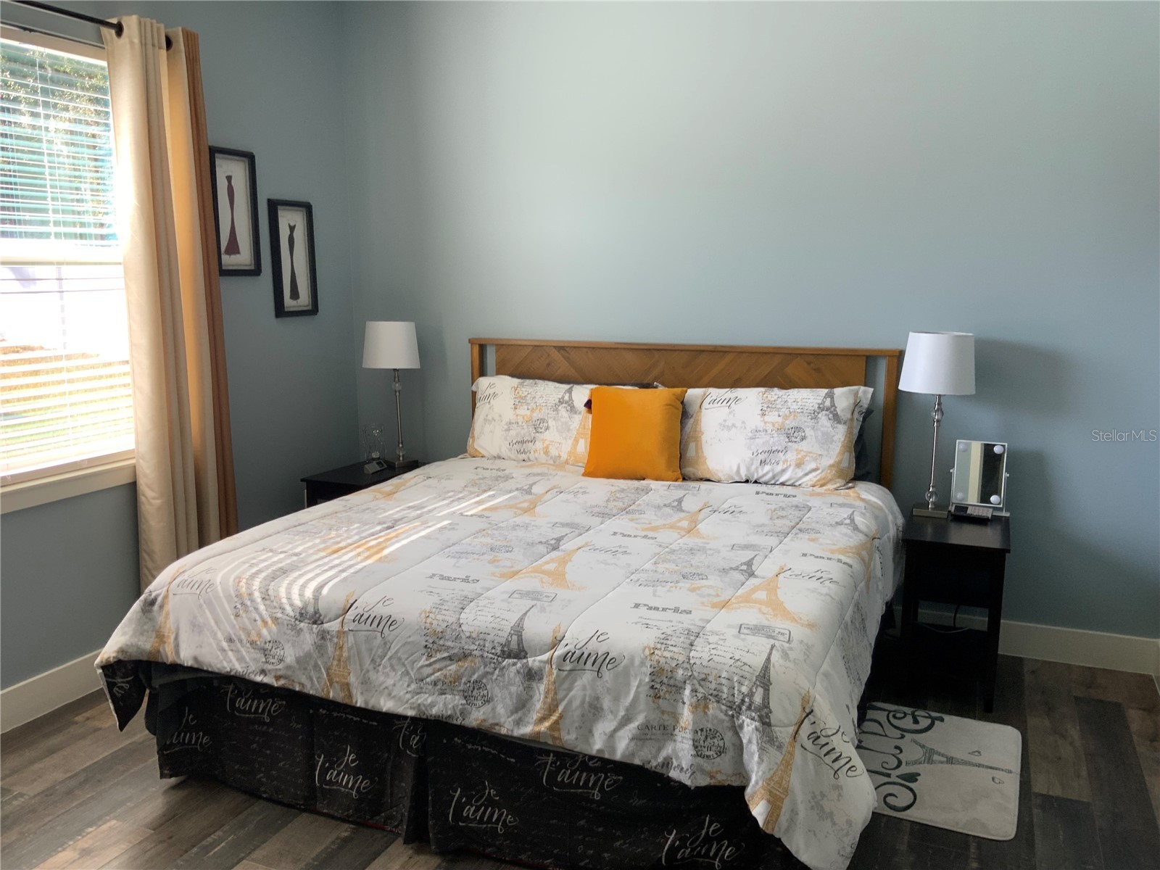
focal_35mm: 29
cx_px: 580
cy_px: 435
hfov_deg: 61.7
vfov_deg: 48.2
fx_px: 972
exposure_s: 1/120
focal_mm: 3
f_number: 1.8
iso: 50
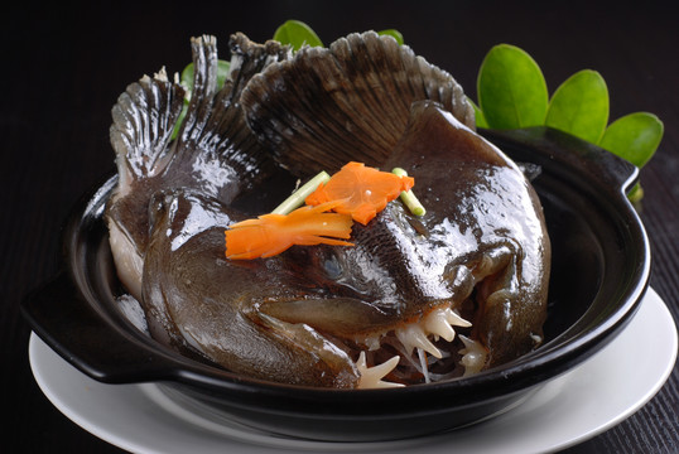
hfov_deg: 27.0
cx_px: 340
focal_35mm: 75
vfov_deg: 18.2
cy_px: 227
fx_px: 1416
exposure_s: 1/125
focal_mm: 50
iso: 100
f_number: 6.3
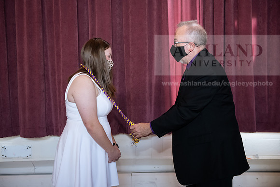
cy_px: 94
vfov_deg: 28.1
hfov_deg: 41.1
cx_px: 140
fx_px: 373
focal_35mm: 48
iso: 2000
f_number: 3.5
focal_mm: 48
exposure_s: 1/200
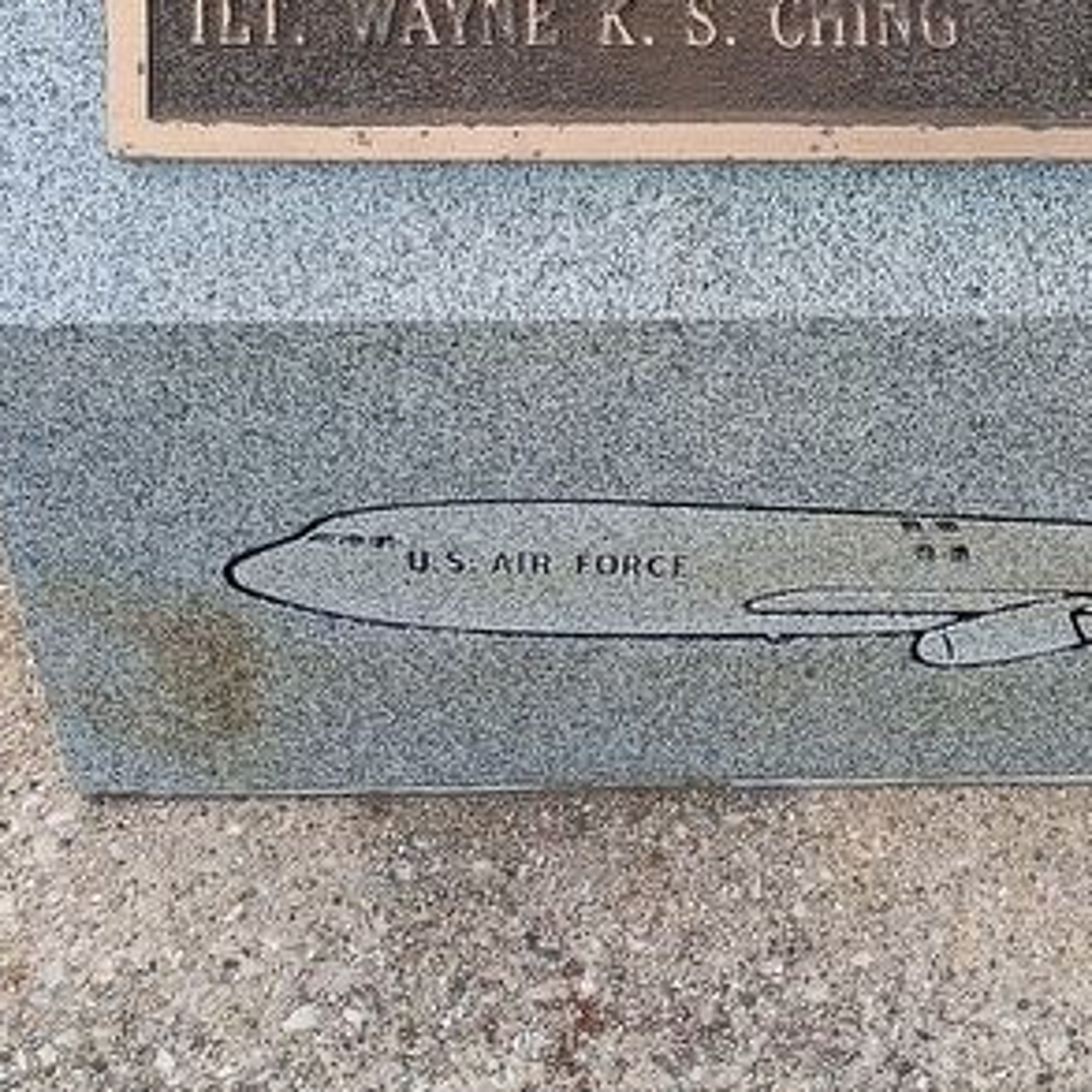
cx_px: 995
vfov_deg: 23.6
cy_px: 0
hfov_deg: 23.9
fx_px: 2498
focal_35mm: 70
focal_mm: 4.27
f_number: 1.8
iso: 100
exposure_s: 1/470
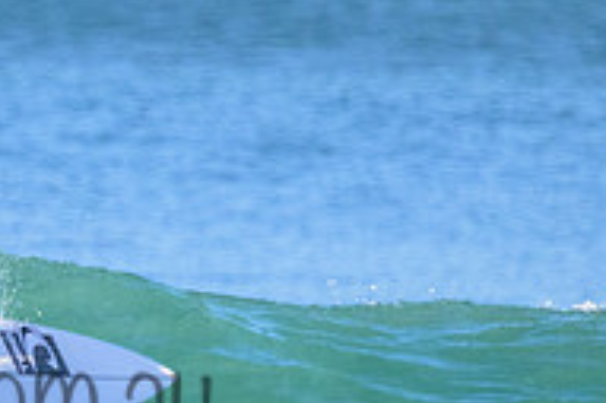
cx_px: -124
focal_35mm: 2433
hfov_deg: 0.8
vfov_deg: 0.6
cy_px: 360
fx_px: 40919
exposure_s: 1/2000
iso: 7200
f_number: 11
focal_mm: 800
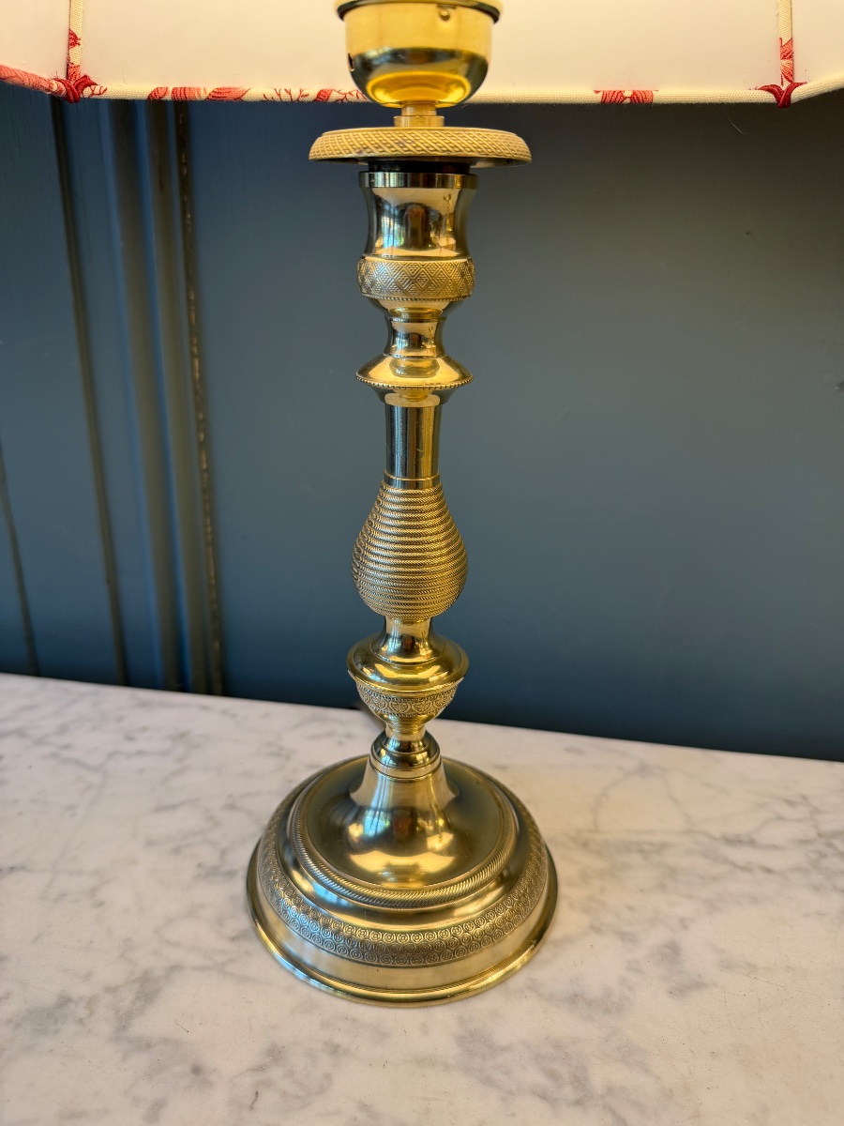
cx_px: 422
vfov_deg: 71.6
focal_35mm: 24
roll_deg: -1.5
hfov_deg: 56.8
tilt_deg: -23.0
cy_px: 563
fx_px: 780
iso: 80
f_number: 1.78
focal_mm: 6.76
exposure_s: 1/128
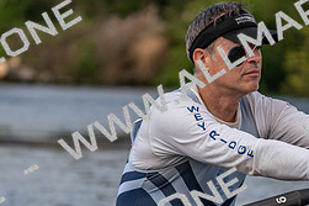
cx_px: 211
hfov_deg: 4.5
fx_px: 3971
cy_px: 163
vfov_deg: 3.0
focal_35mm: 463
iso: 320
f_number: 5.6
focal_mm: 200
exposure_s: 1/1600
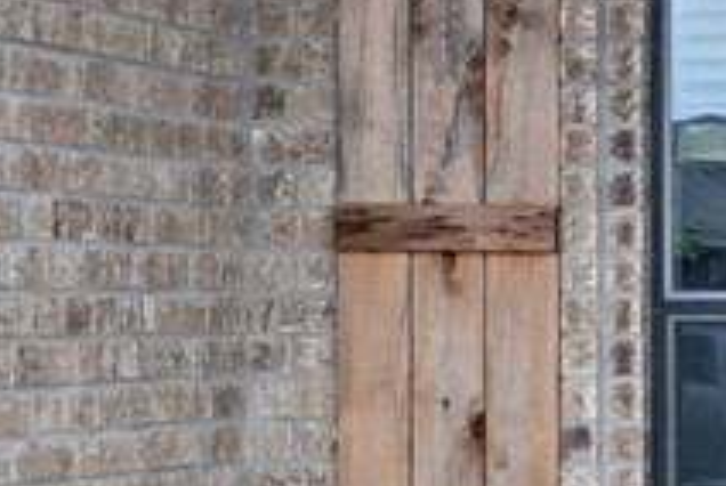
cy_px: 233
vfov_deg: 7.5
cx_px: 1582
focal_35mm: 184
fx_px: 3716
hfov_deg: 10.1
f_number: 8
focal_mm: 24
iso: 400
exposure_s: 1/250
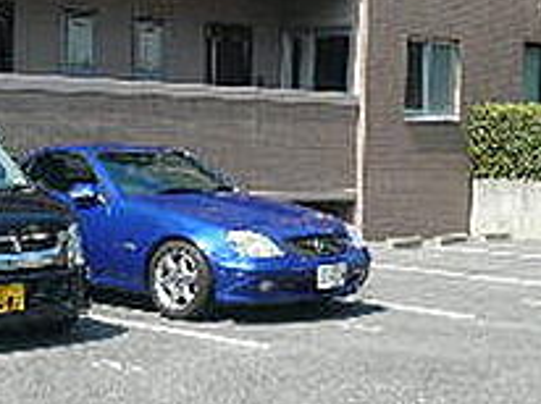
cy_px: 273
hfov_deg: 22.4
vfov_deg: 16.9
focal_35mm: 87
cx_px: 152
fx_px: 1358
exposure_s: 1/125
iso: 100
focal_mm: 4.6
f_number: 8
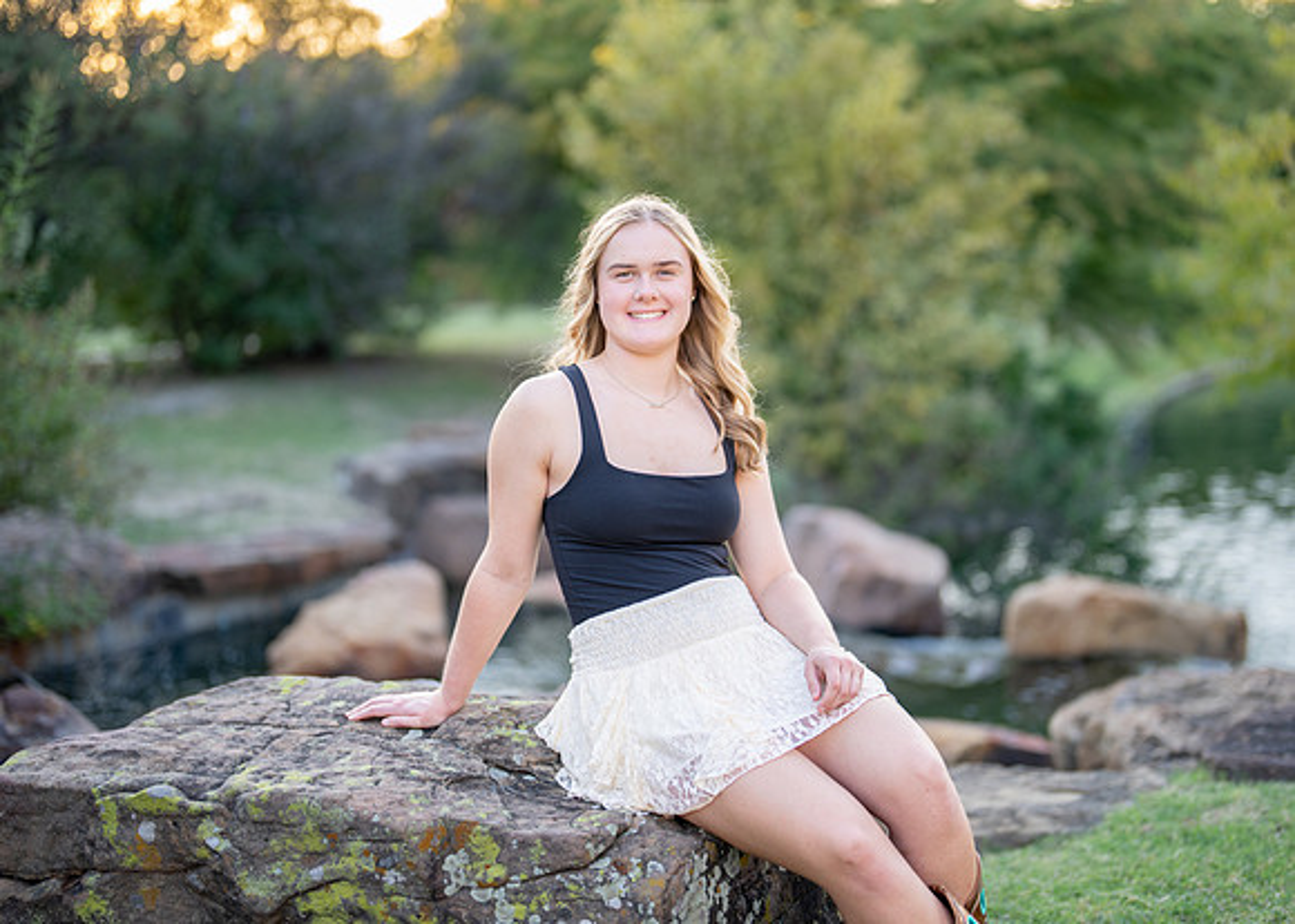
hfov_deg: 35.3
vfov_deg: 25.6
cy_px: 451
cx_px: 677
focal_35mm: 55
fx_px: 2035
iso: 100
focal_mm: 50
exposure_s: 1/320
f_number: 1.2
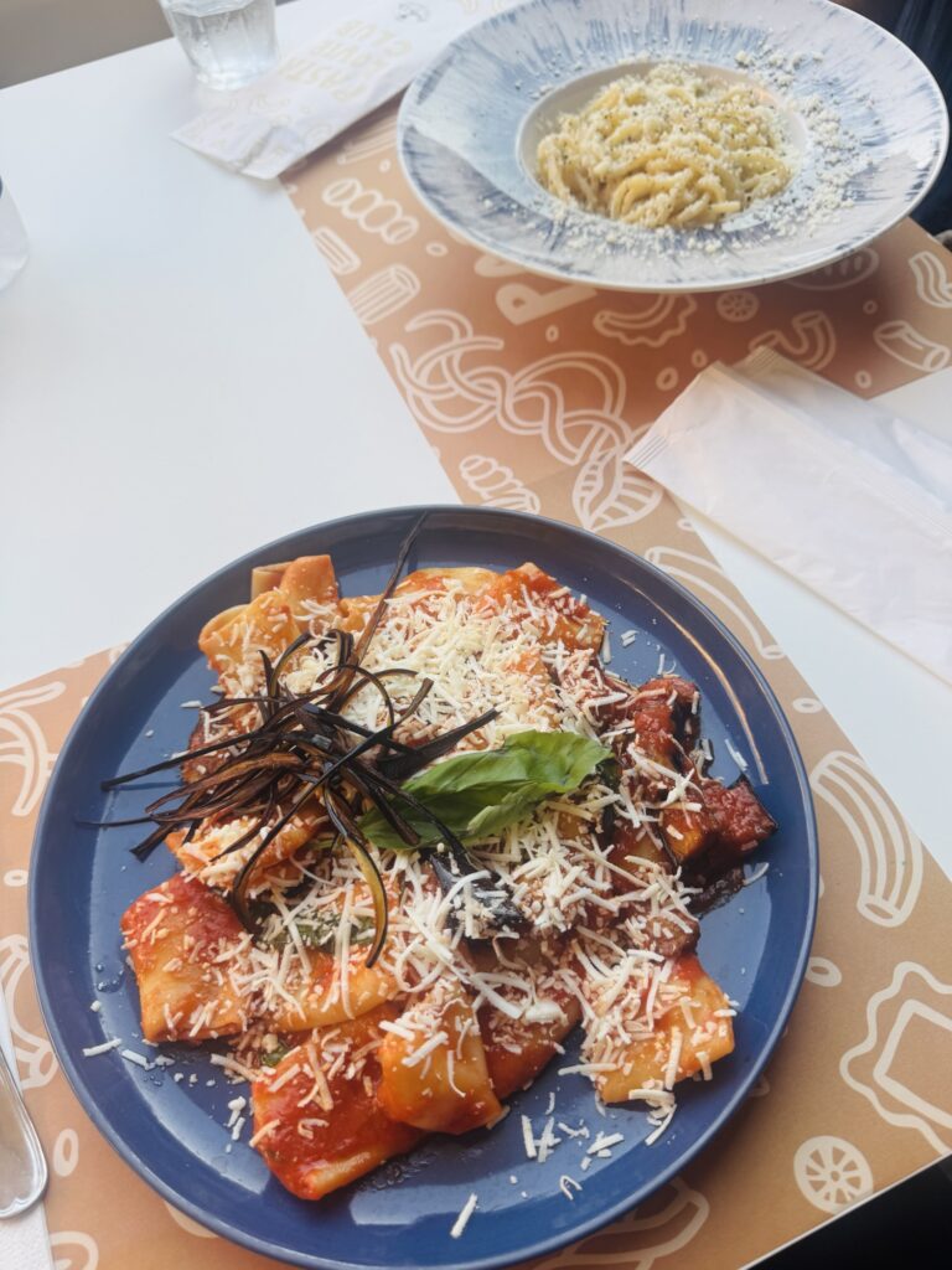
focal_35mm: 24
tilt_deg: -58.7
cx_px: 476
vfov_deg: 71.6
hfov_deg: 56.8
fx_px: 880
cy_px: 635
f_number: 1.78
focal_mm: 6.76
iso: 64
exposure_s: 1/241
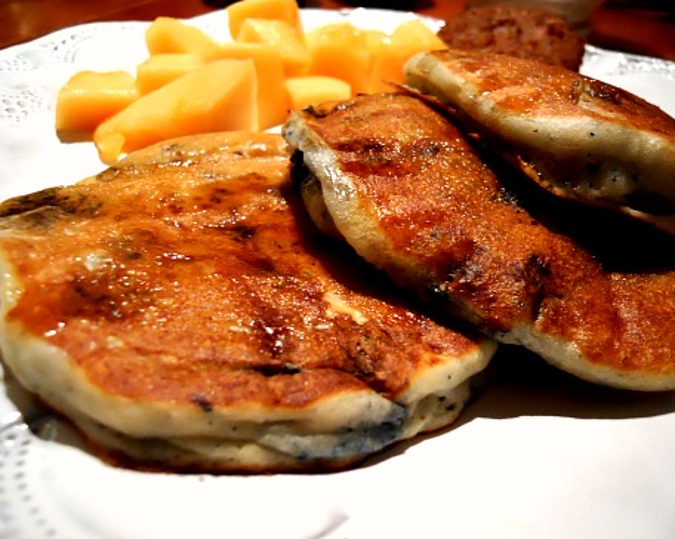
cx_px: 358
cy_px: 272
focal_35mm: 30
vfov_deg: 48.4
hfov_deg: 58.8
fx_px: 599
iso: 800
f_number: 2.7
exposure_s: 1/20
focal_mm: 5
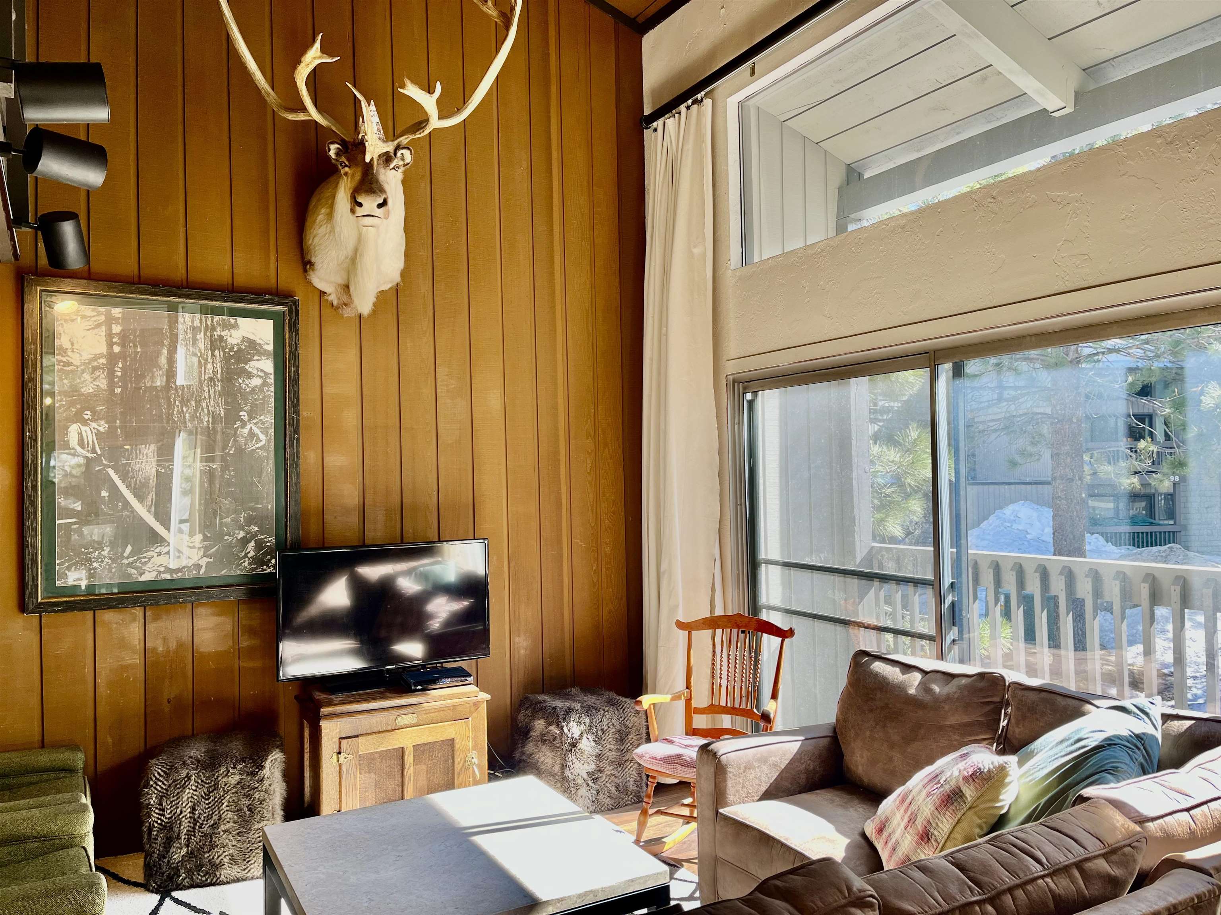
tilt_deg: +0.5
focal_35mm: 26
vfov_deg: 53.1
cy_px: 458
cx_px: 610
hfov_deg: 67.3
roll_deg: +1.7
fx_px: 917
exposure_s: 1/120
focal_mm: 5.1
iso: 32
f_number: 1.6
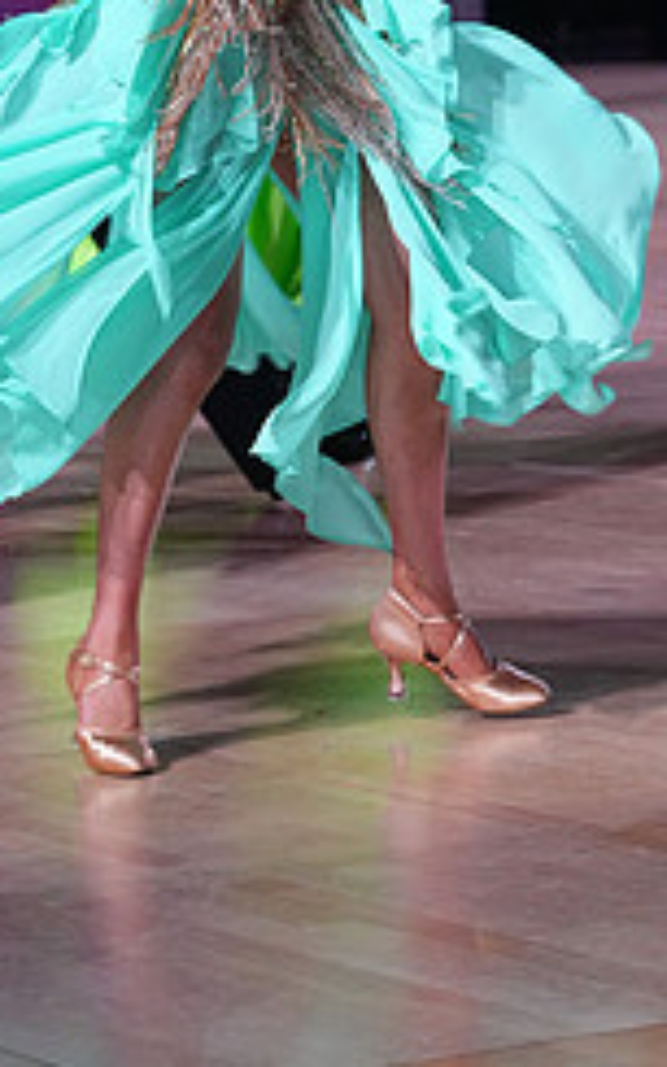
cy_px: -179
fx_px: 5908
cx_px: 360
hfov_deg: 6.5
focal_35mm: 203
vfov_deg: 10.2
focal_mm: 84
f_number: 5
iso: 2500
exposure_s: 1/250
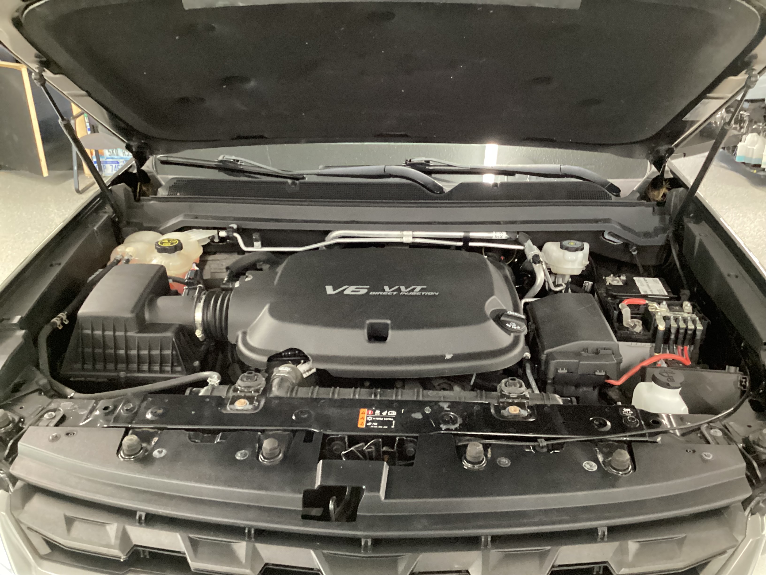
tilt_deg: -24.0
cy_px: 288
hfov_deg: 58.4
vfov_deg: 45.4
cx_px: 383
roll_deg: -0.2
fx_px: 686
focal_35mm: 31
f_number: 2.4
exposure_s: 1/20
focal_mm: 3.3
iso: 640
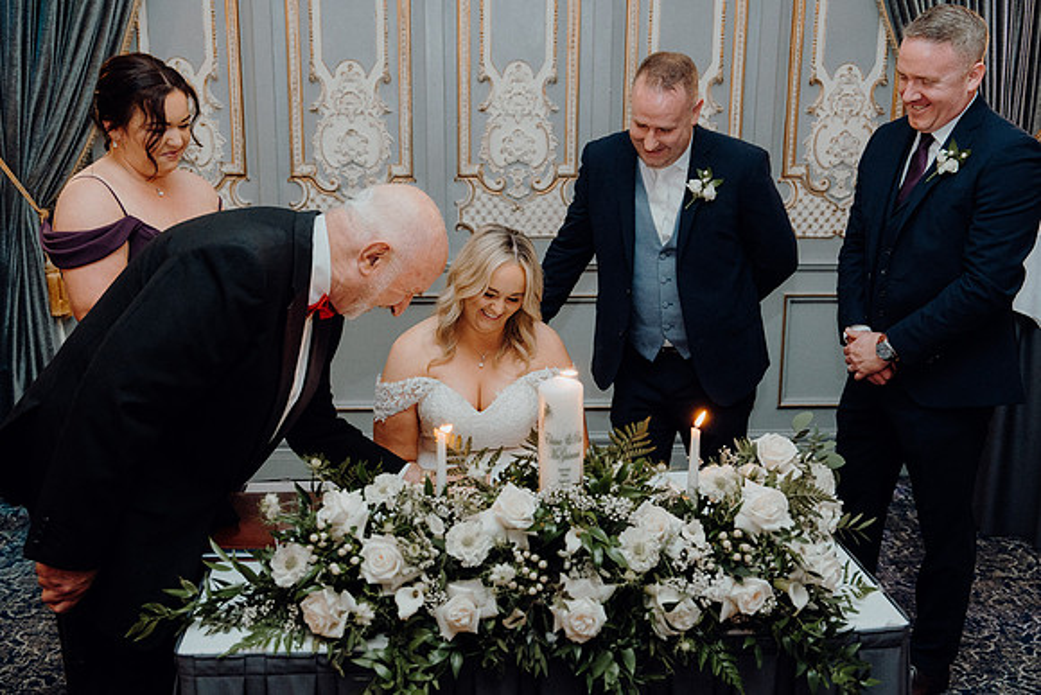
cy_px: 348
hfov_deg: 51.9
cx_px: 520
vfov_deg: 36.0
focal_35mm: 37
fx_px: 1070
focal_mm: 37
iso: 2500
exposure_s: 1/160
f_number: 3.5
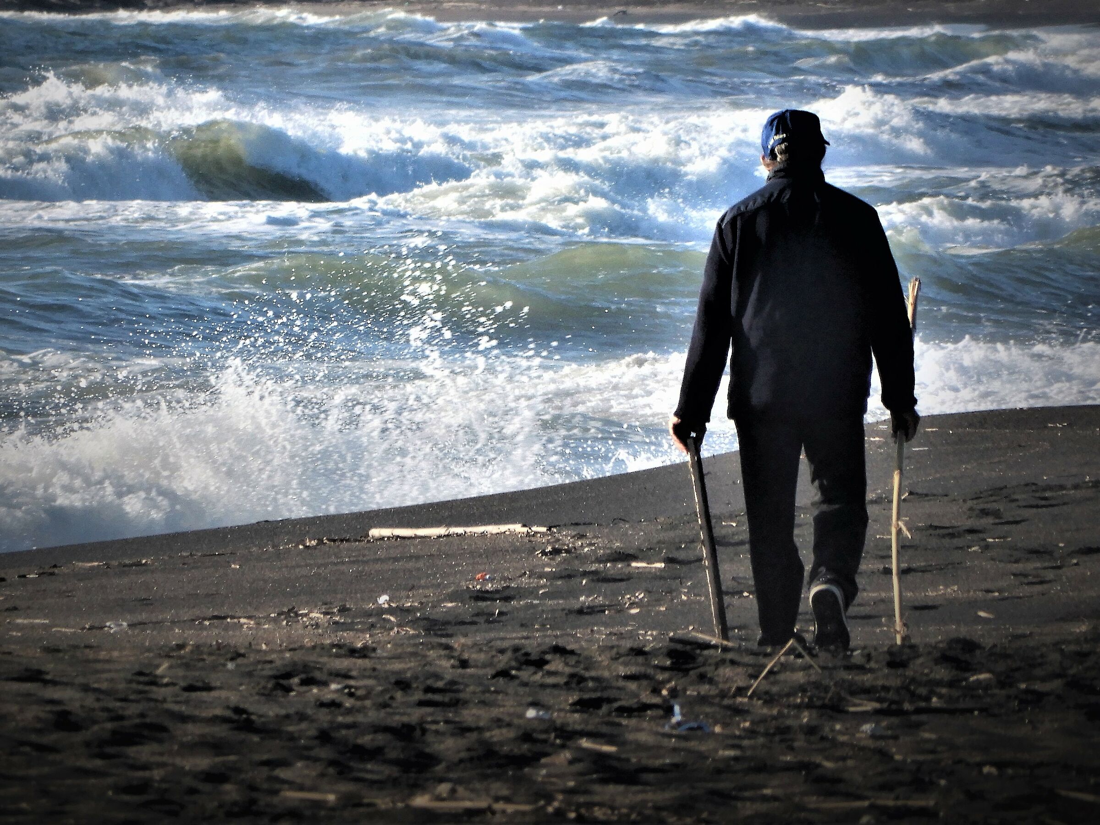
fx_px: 26693
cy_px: 412
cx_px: 550
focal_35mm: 840
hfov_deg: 2.4
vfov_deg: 1.8
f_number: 6.9
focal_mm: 151
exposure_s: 1/250
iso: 100
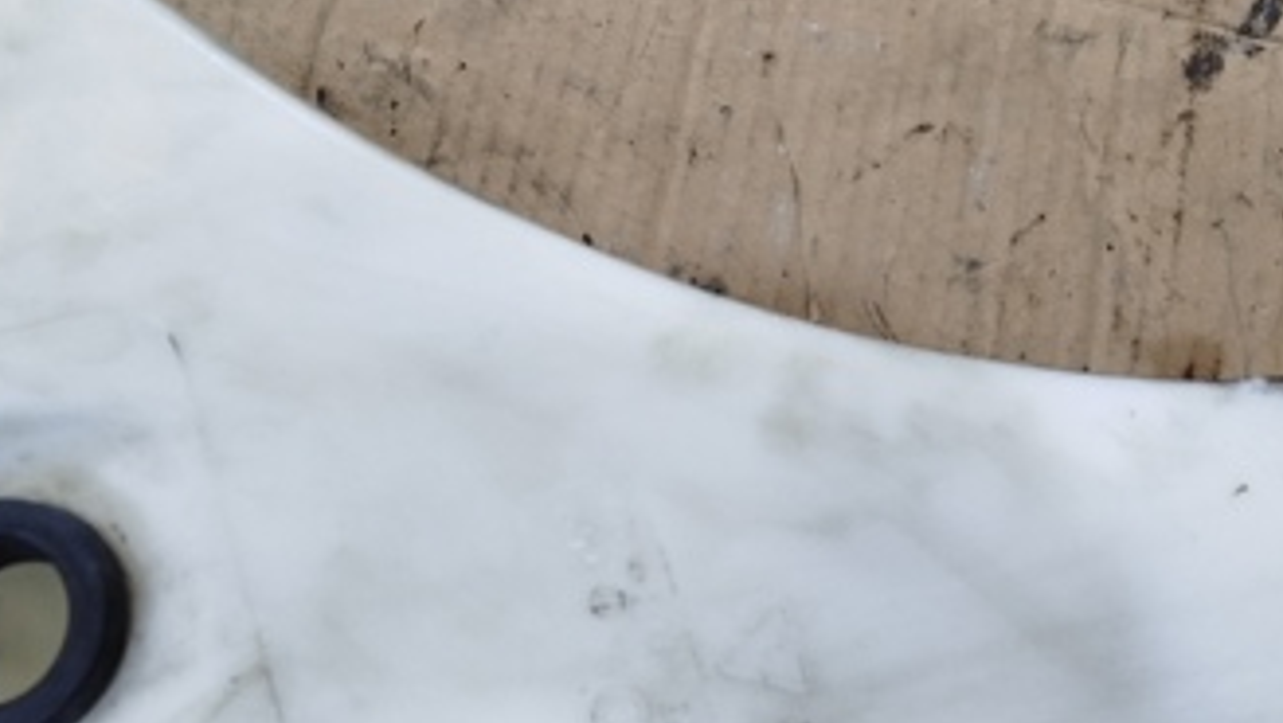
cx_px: 630
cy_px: 520
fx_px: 1736
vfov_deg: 23.4
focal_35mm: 51
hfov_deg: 40.6
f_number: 1.7
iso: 320
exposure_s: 1/33
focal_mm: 5.31
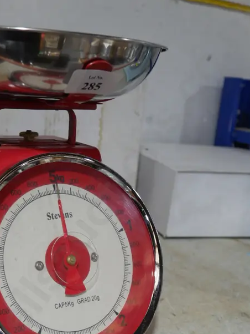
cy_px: 231
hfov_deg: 28.4
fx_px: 491
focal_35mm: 51
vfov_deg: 37.0
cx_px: 85
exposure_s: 1/60
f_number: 3.6
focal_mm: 15
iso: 400
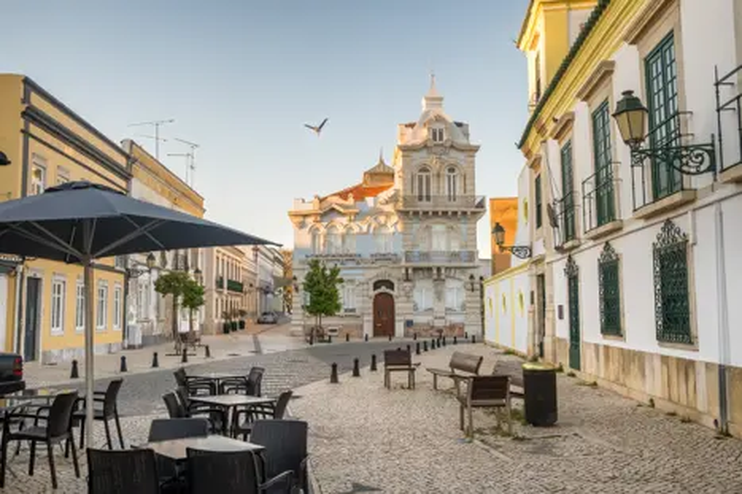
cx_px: 371
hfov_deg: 54.5
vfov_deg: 37.8
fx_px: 721
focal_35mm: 35
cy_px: 247
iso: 500
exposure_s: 1/90
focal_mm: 23
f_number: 9
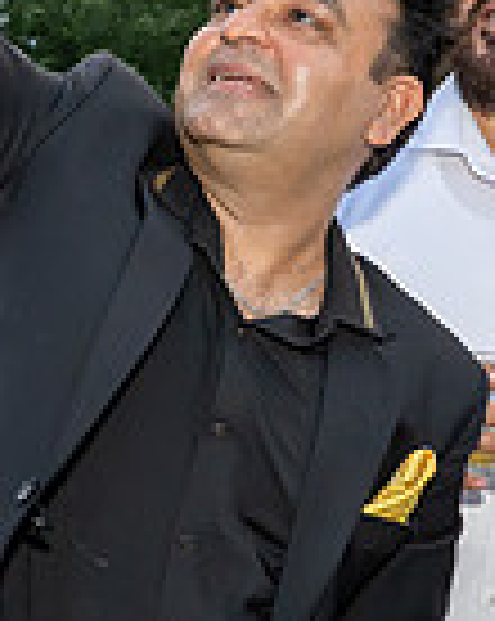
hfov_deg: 10.6
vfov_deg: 13.4
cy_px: 296
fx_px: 2643
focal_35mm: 144
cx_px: 62
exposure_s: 1/250
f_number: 9
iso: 800
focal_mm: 26.5
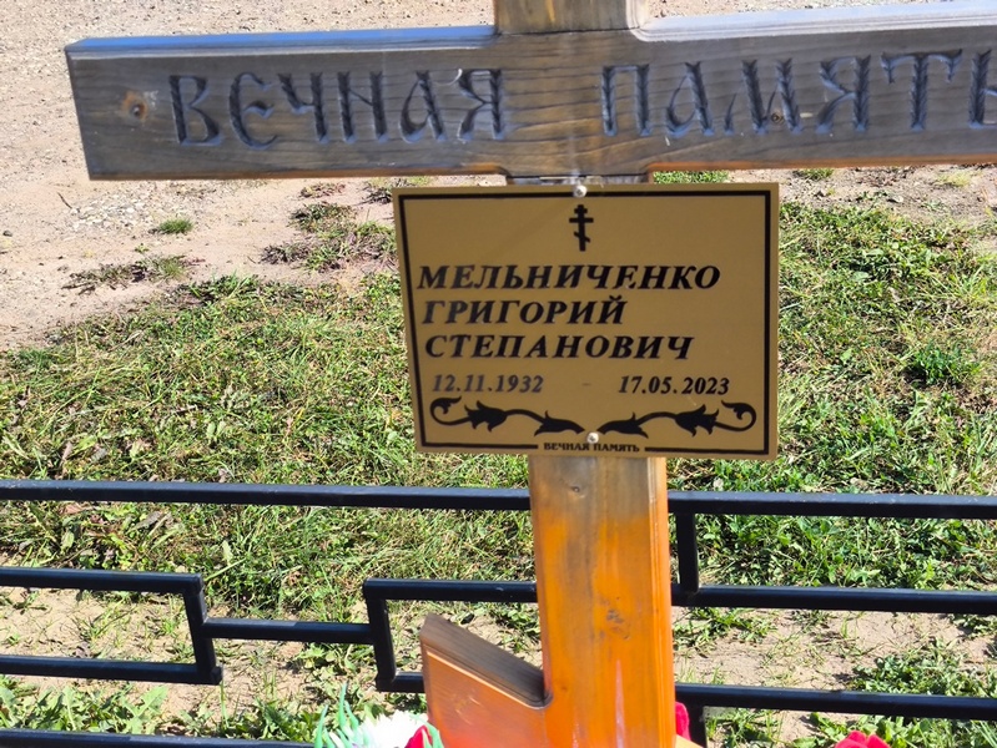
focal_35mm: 50
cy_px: 374
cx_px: 498
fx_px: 1441
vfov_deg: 29.1
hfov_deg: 38.2
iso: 50
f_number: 1.7
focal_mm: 4.71
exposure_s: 1/579
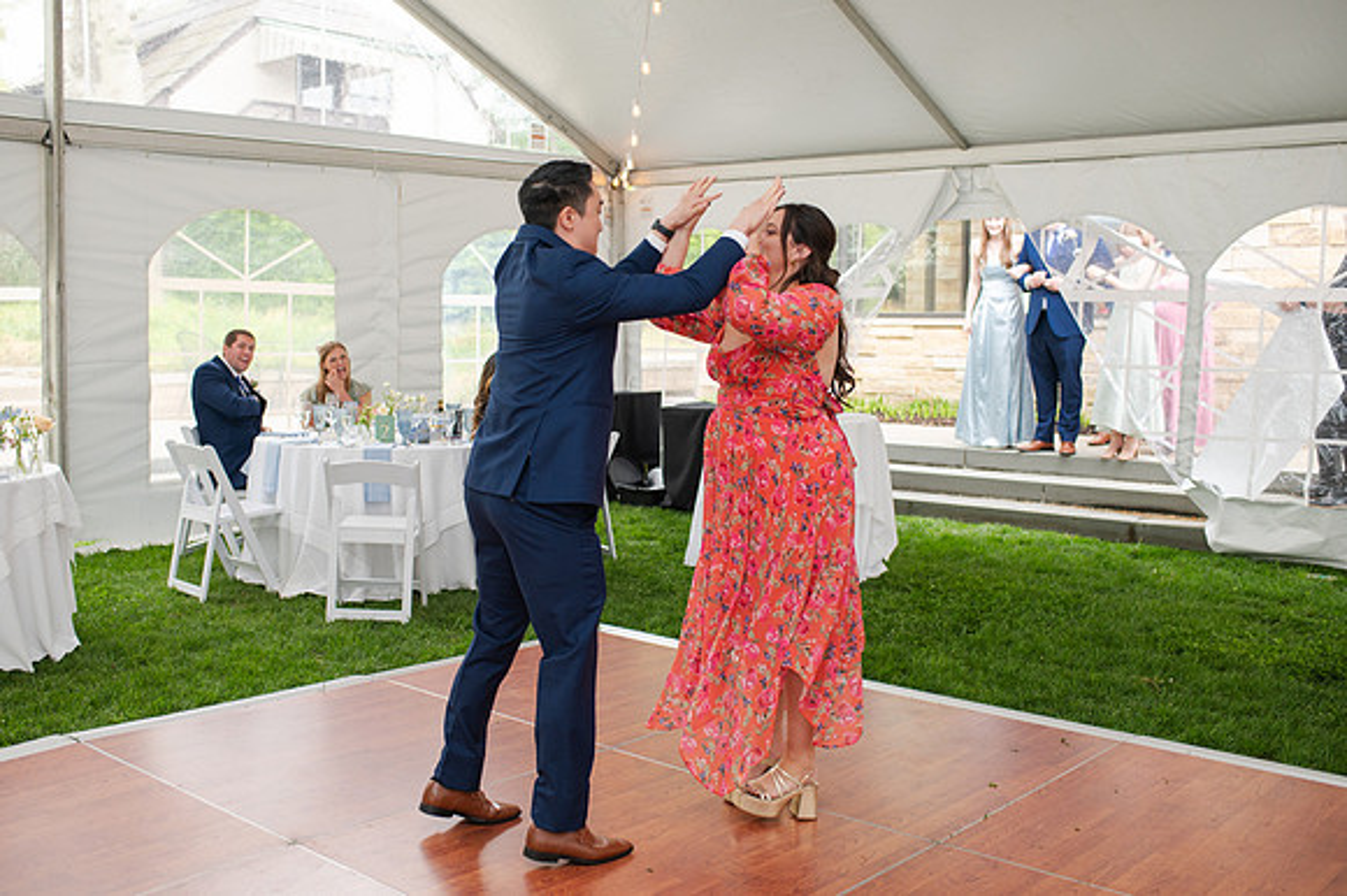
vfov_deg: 35.6
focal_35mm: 37
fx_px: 1395
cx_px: 646
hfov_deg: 51.5
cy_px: 438
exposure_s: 1/200
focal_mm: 35
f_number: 3.2
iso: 800
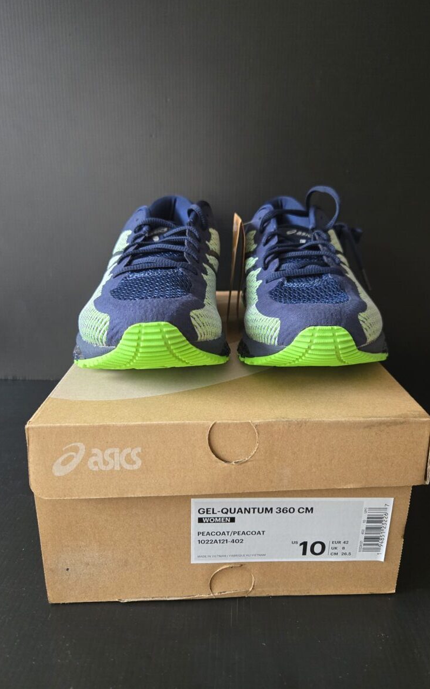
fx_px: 469
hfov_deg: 49.2
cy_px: 342
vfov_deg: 72.6
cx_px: 231
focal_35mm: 25
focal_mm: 5.4
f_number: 1.8
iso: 640
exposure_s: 1/60
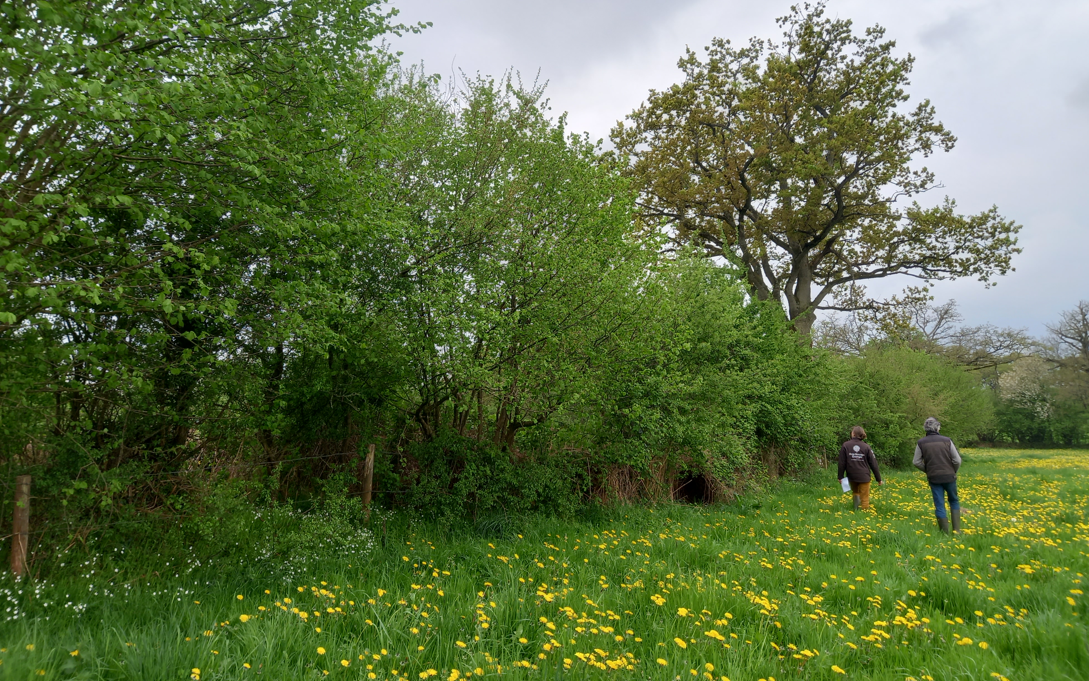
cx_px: 545
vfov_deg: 45.8
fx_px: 801
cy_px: 277
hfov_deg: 68.4
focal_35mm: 27
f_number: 2
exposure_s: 1/151
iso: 25
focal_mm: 4.6
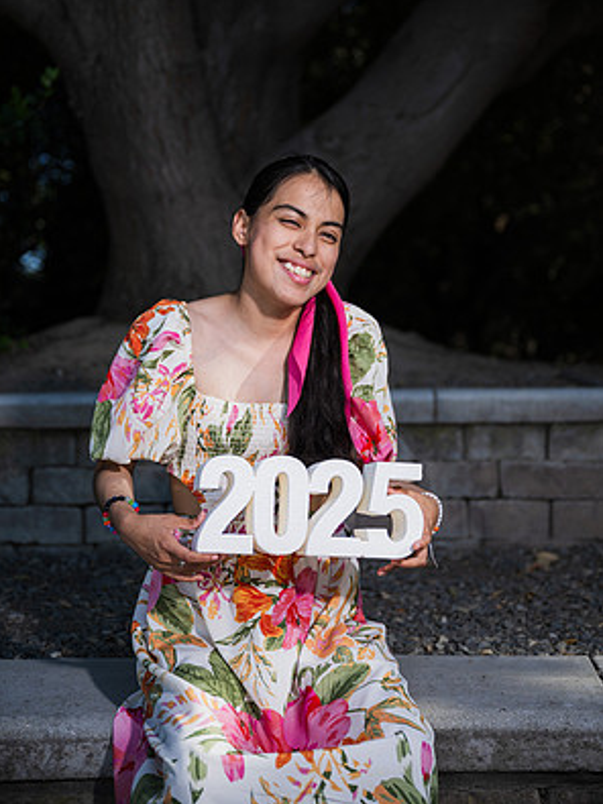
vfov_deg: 33.7
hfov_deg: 25.6
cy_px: 350
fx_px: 1325
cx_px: 302
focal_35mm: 57
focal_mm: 52
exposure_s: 1/800
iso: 100
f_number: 2.8
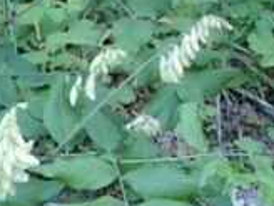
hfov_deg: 13.5
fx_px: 1037
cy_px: 276
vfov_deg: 11.0
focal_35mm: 131
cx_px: -224
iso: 200
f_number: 3.9
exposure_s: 1/50
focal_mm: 5
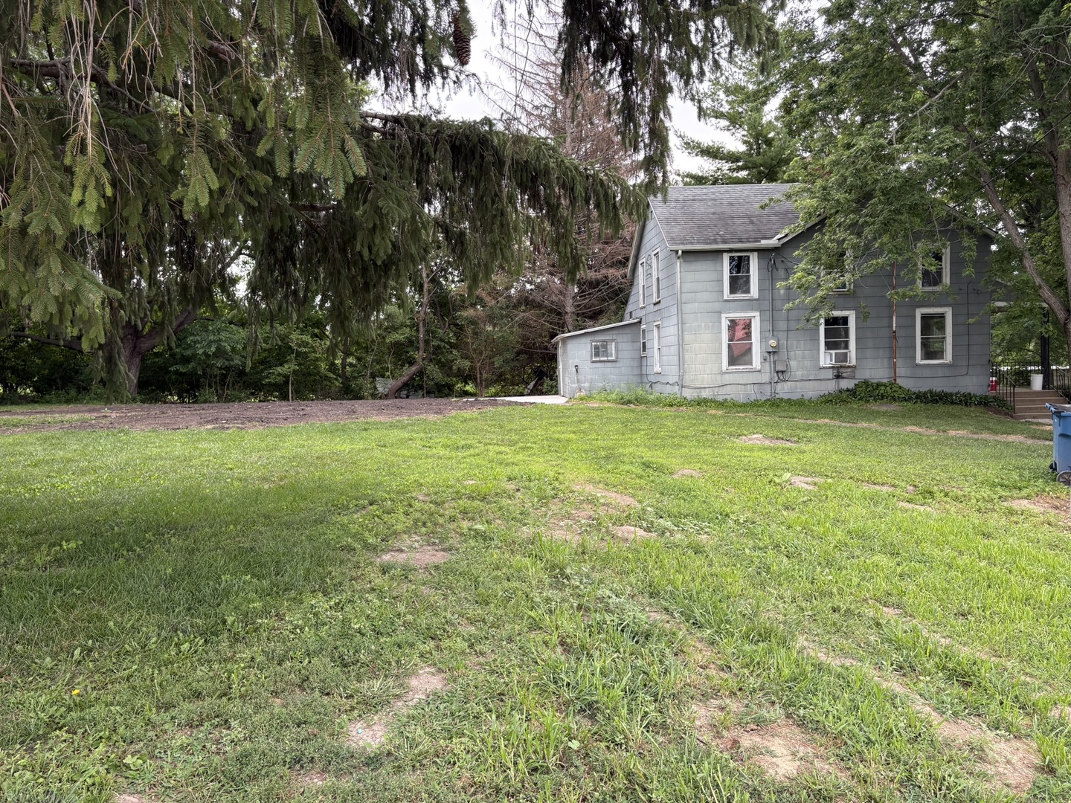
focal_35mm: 26
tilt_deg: -2.0
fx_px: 804
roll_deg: +2.3
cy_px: 402
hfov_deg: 67.3
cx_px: 536
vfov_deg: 53.1
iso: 64
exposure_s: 1/369
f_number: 1.6
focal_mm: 5.96
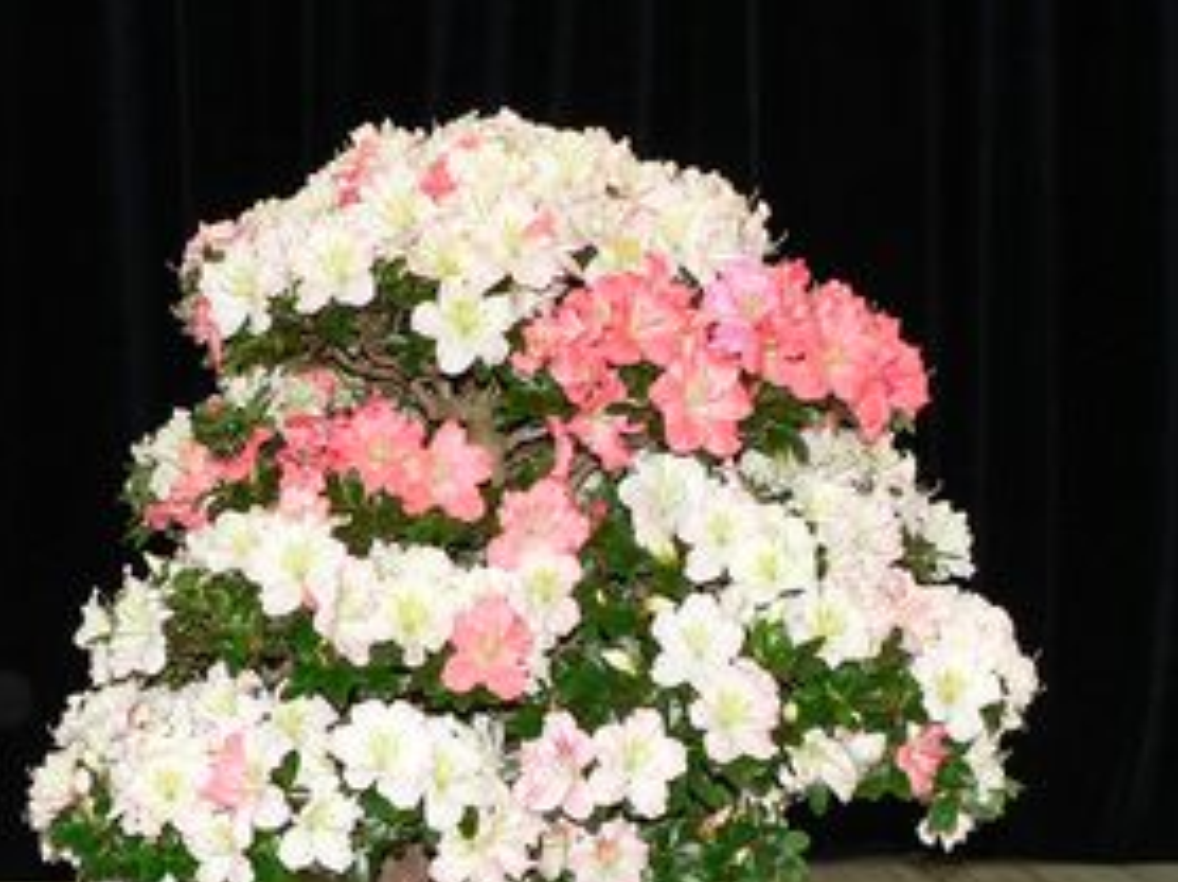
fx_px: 2142
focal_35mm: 63
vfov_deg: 22.8
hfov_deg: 30.7
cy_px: 753
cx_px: 547
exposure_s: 1/60
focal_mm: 6
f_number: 2.8
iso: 200
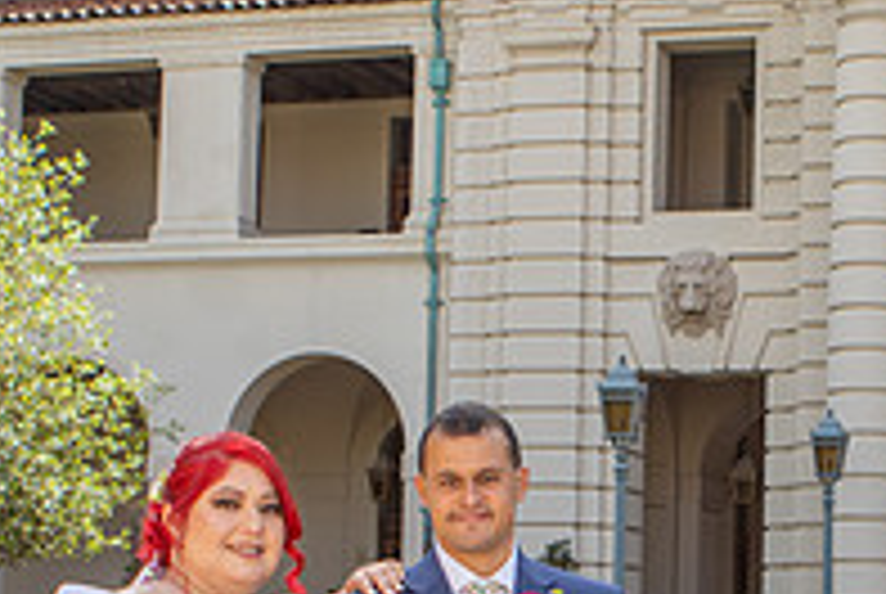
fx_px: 2465
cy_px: 520
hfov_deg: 20.1
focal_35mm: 100
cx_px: 756
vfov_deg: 13.6
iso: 100
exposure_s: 1/200
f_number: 5.6
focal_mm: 25
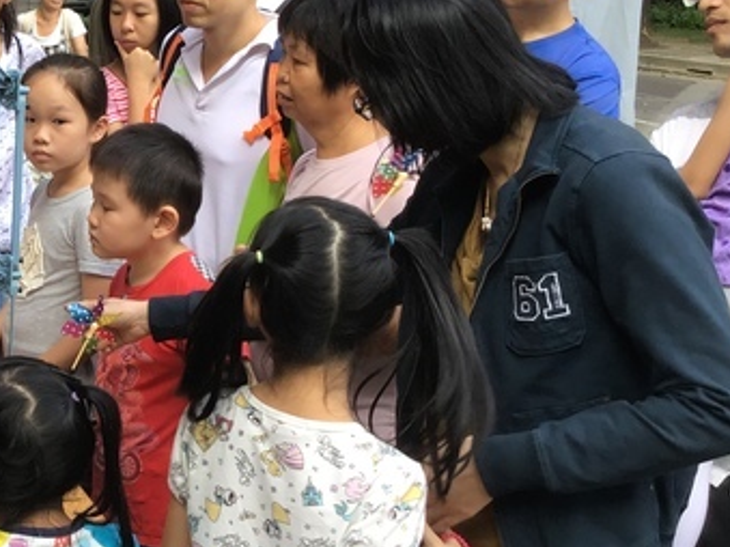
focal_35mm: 64
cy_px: 219
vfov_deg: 22.9
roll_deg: -1.5
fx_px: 1349
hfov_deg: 28.6
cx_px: 19
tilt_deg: -11.6
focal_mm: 3.3
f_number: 2.4
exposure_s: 1/120
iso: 40
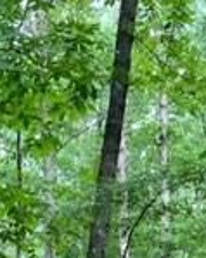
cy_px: 357
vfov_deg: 16.4
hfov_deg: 13.6
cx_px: -61
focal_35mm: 109
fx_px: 832
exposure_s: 1/114
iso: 125
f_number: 1.5
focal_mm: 5.7
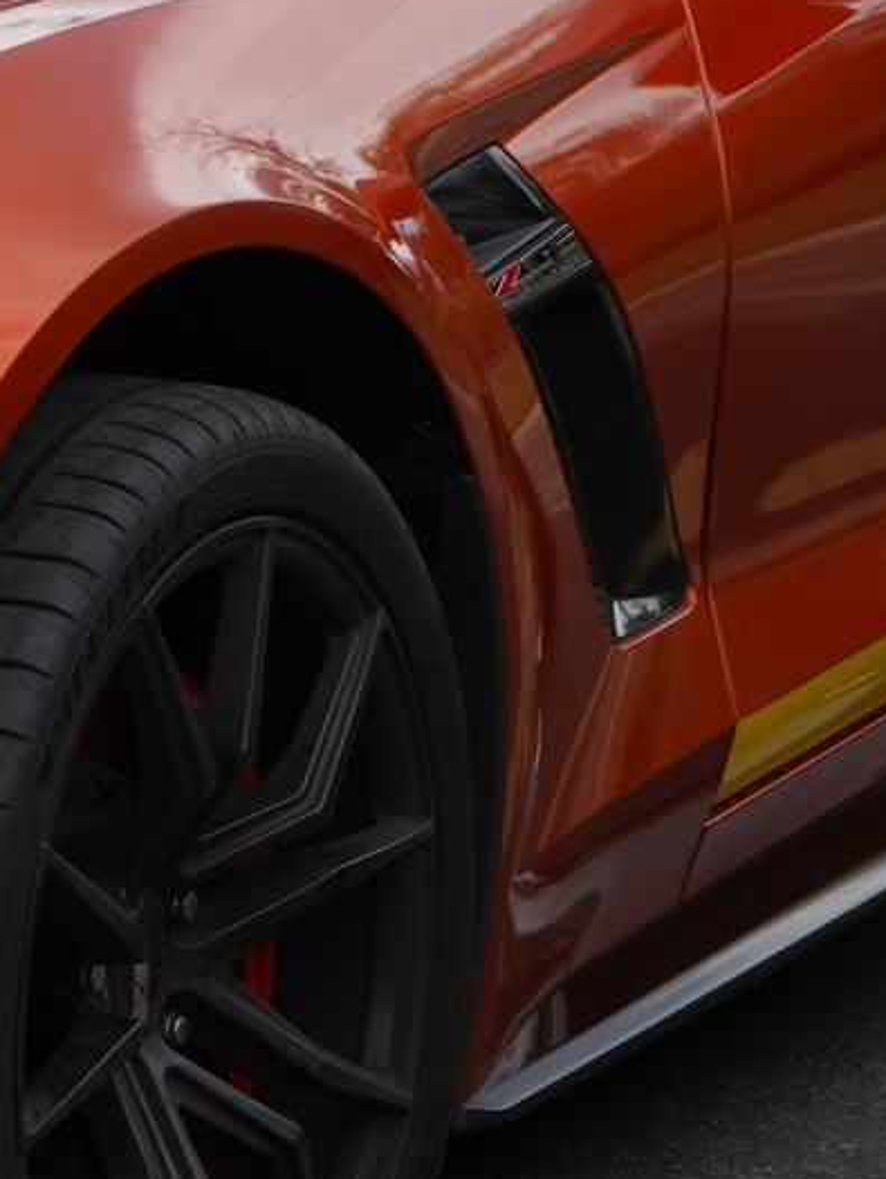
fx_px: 6581
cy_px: 332
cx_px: -520
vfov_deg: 10.2
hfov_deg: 7.5
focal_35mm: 193
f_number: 13
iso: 100
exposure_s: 1/20
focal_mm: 44
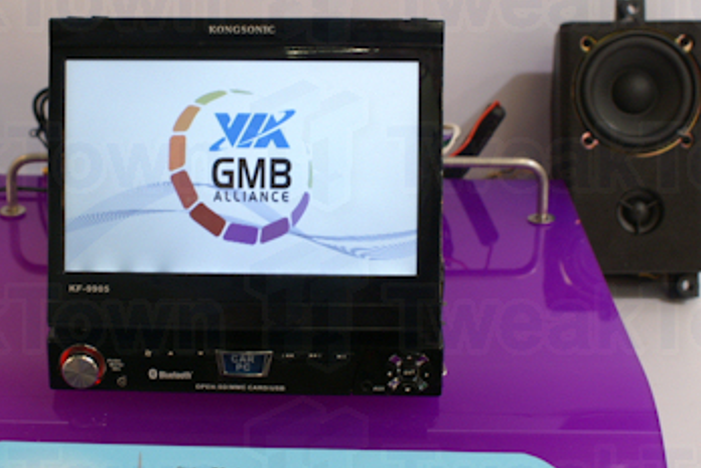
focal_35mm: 76
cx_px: 238
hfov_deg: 26.5
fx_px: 1480
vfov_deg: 17.9
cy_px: 169
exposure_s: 1/50
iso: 400
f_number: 4.5
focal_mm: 28
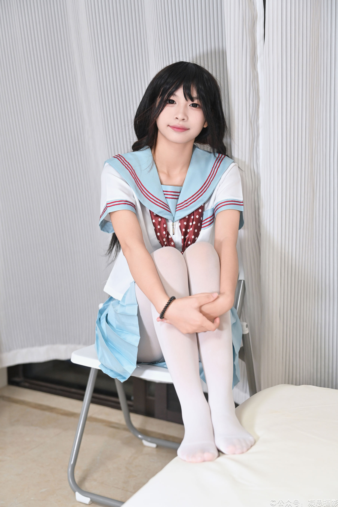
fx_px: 662
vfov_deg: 41.9
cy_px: 254
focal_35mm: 47
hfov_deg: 28.6
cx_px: 169
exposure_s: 1/100
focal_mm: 47
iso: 1600
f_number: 2.8
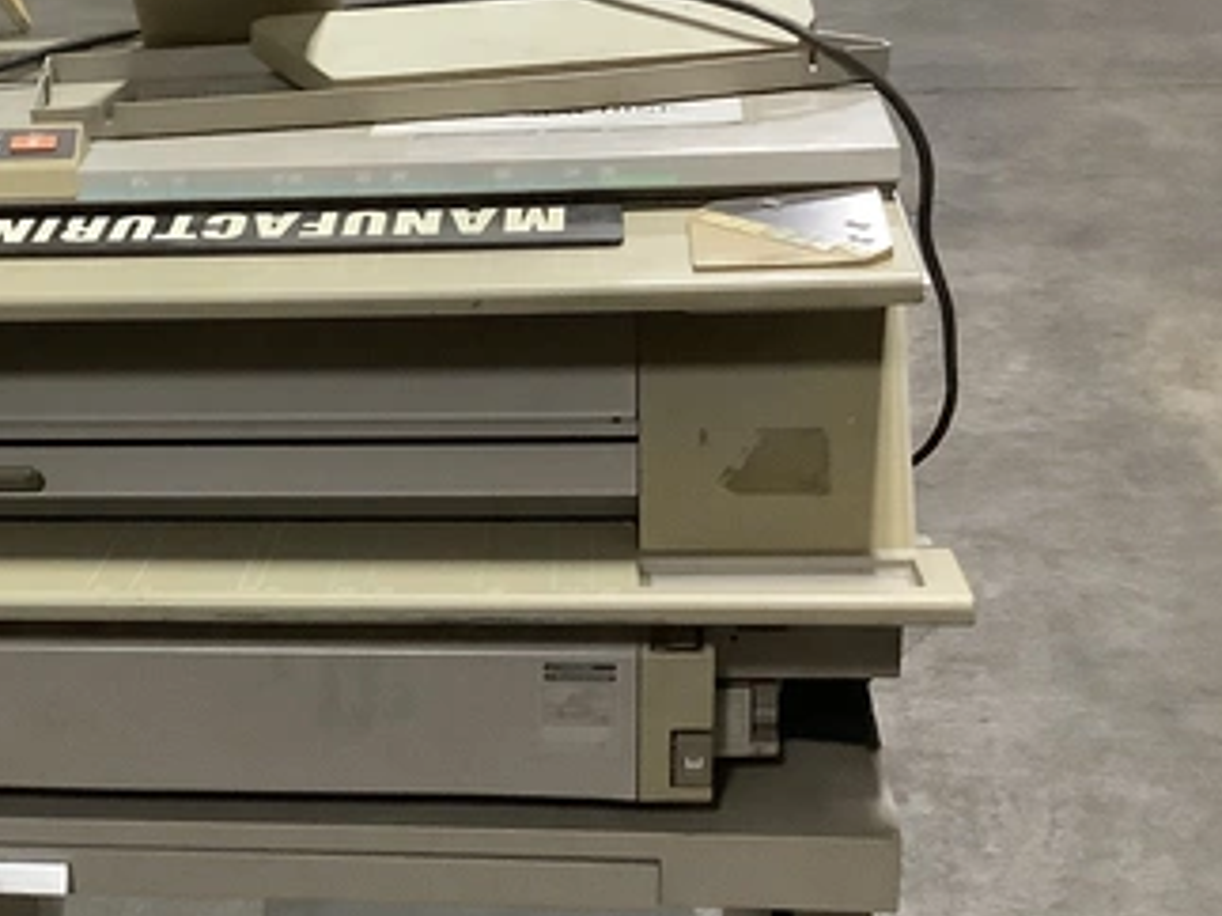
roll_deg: +4.2
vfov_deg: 20.4
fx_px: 2541
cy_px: 581
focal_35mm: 72
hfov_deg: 26.0
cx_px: 72
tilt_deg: -24.2
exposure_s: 1/30
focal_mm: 3.3
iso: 500
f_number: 2.4
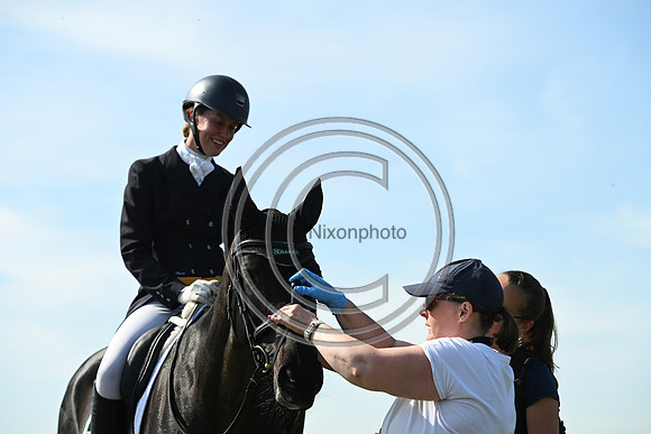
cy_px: 217
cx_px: 326
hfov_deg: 18.6
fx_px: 1990
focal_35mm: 110
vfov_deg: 12.5
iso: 220
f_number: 5
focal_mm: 110
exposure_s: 1/1250
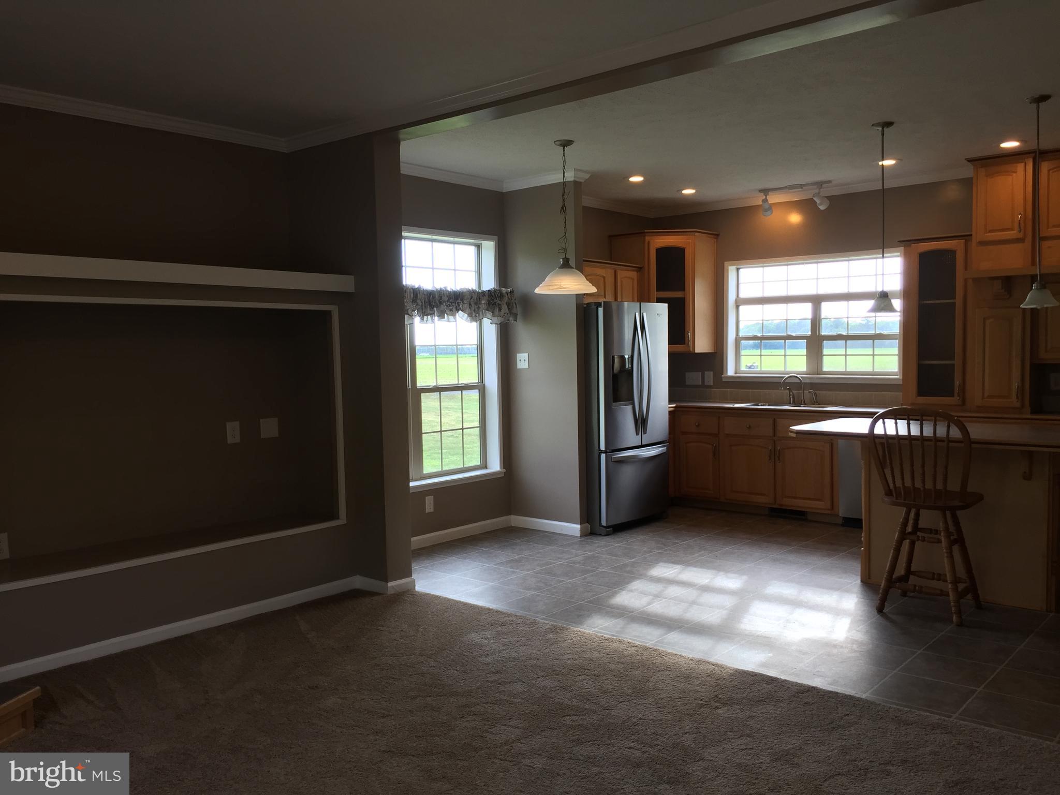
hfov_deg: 61.7
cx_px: 530
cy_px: 398
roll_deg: -0.4
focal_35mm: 29
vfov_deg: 48.2
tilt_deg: -2.2
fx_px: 888
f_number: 2.2
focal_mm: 4.15
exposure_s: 1/60
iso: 32
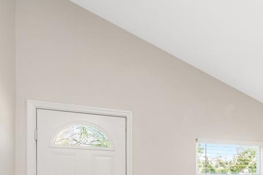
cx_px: 249
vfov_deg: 32.5
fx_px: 263
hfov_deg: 46.5
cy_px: 191
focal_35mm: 36
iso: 500
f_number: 6.7
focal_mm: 16
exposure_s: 1/60
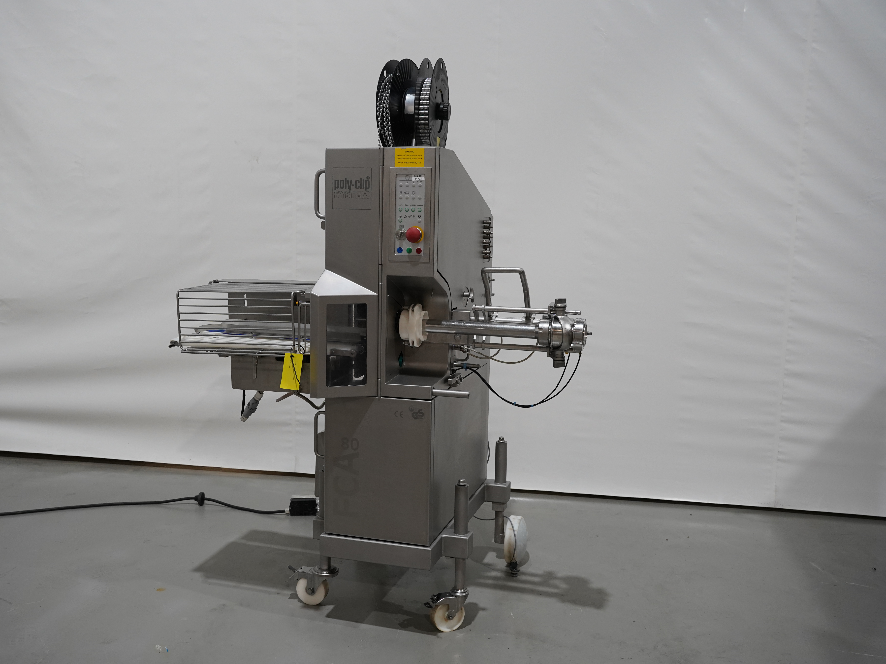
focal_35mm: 36
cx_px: 399
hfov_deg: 51.3
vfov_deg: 39.7
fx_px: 921
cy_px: 329
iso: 1250
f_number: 4
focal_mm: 33
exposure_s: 1/160
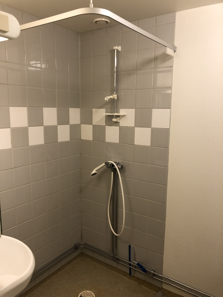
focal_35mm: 28
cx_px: 112
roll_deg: -1.0
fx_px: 241
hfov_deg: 49.7
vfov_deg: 63.4
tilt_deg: -9.3
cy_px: 148
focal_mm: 3.99
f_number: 1.8
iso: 40
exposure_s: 1/20
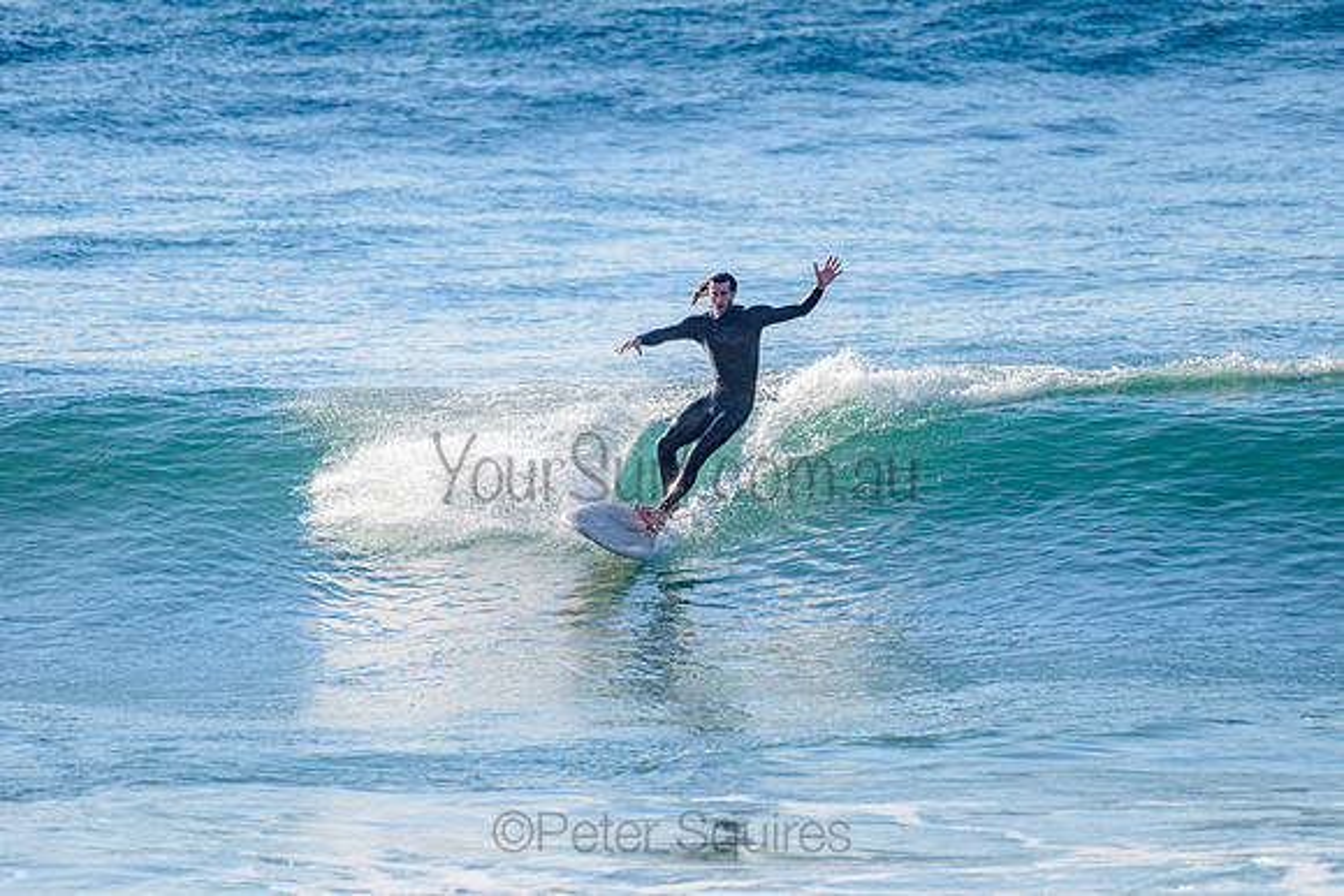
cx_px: 770
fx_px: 22898
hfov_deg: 3.4
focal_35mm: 613
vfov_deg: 2.2
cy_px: 347
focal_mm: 500
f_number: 5.6
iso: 200
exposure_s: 1/2000
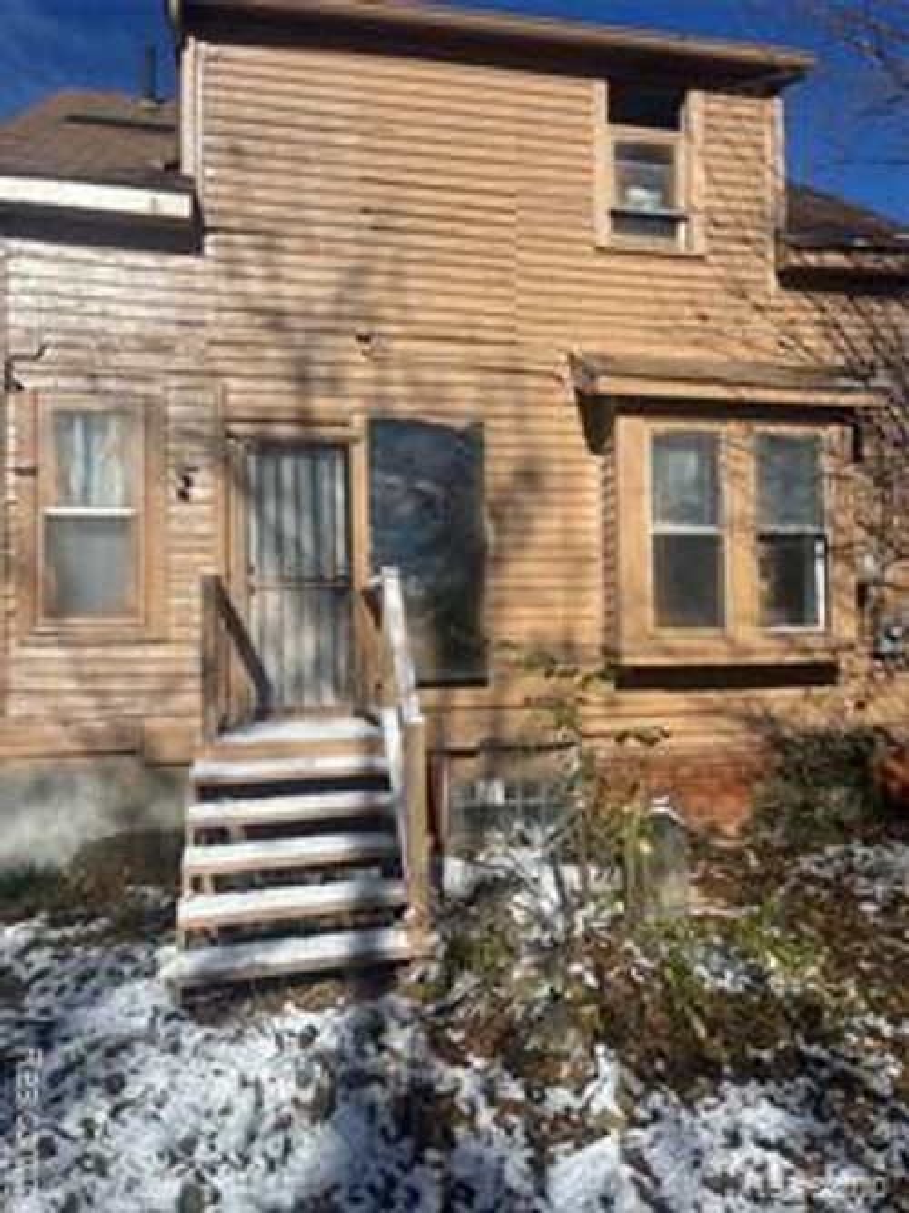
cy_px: 606
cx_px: 454
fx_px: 911
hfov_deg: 53.0
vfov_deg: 67.3
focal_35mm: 26
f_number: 1.6
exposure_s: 1/5952
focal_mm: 5.96
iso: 50
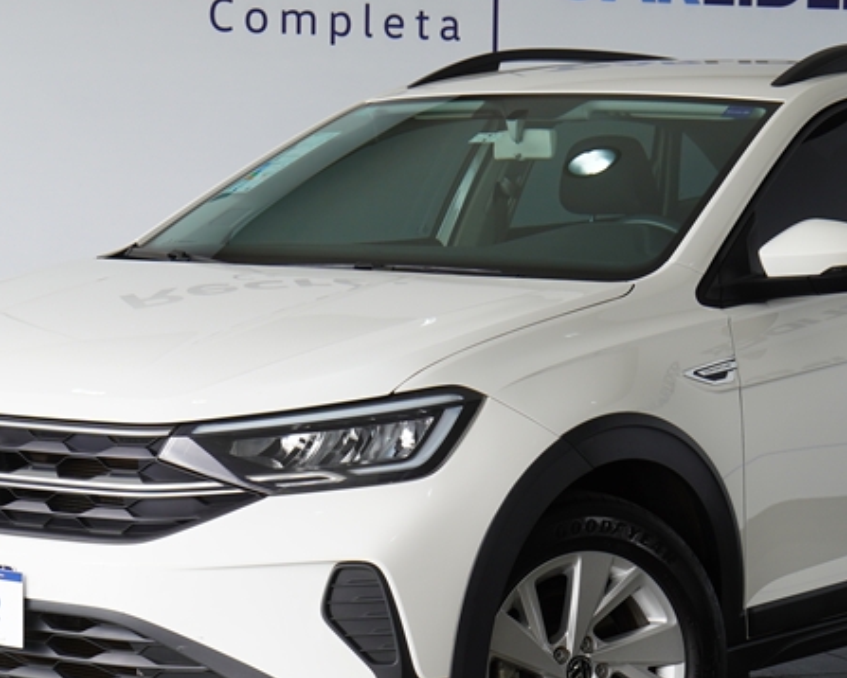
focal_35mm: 116
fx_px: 2909
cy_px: 406
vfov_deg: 13.3
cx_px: 529
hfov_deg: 16.5
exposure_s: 1/80
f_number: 5.6
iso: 100
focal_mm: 36
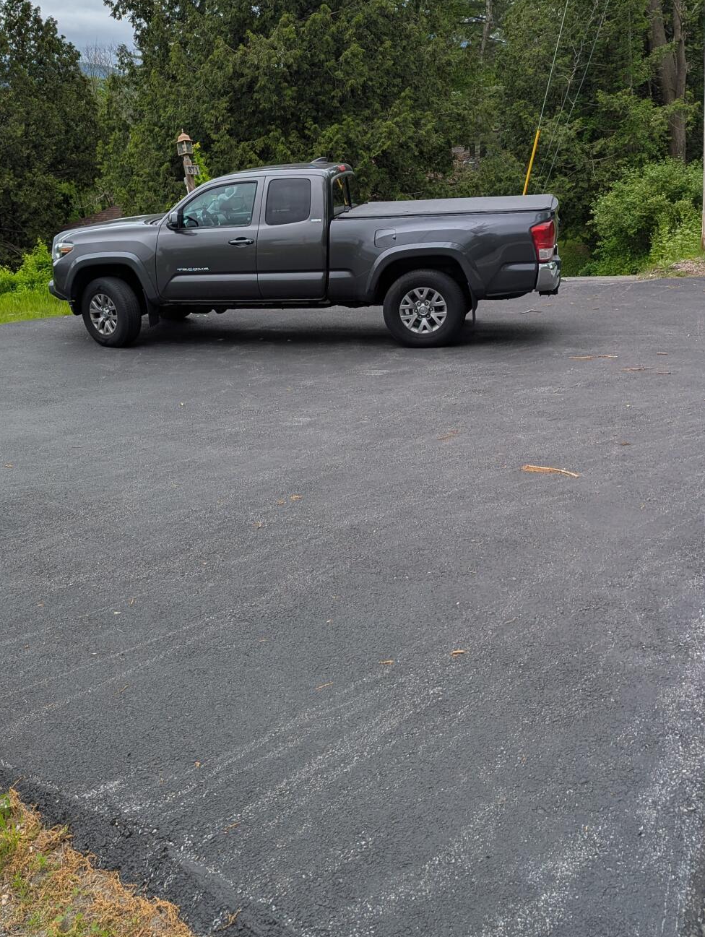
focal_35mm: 37
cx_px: 206
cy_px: 393
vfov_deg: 49.9
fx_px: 1003
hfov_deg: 38.1
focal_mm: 6.81
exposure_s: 1/2762
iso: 46
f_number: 1.85
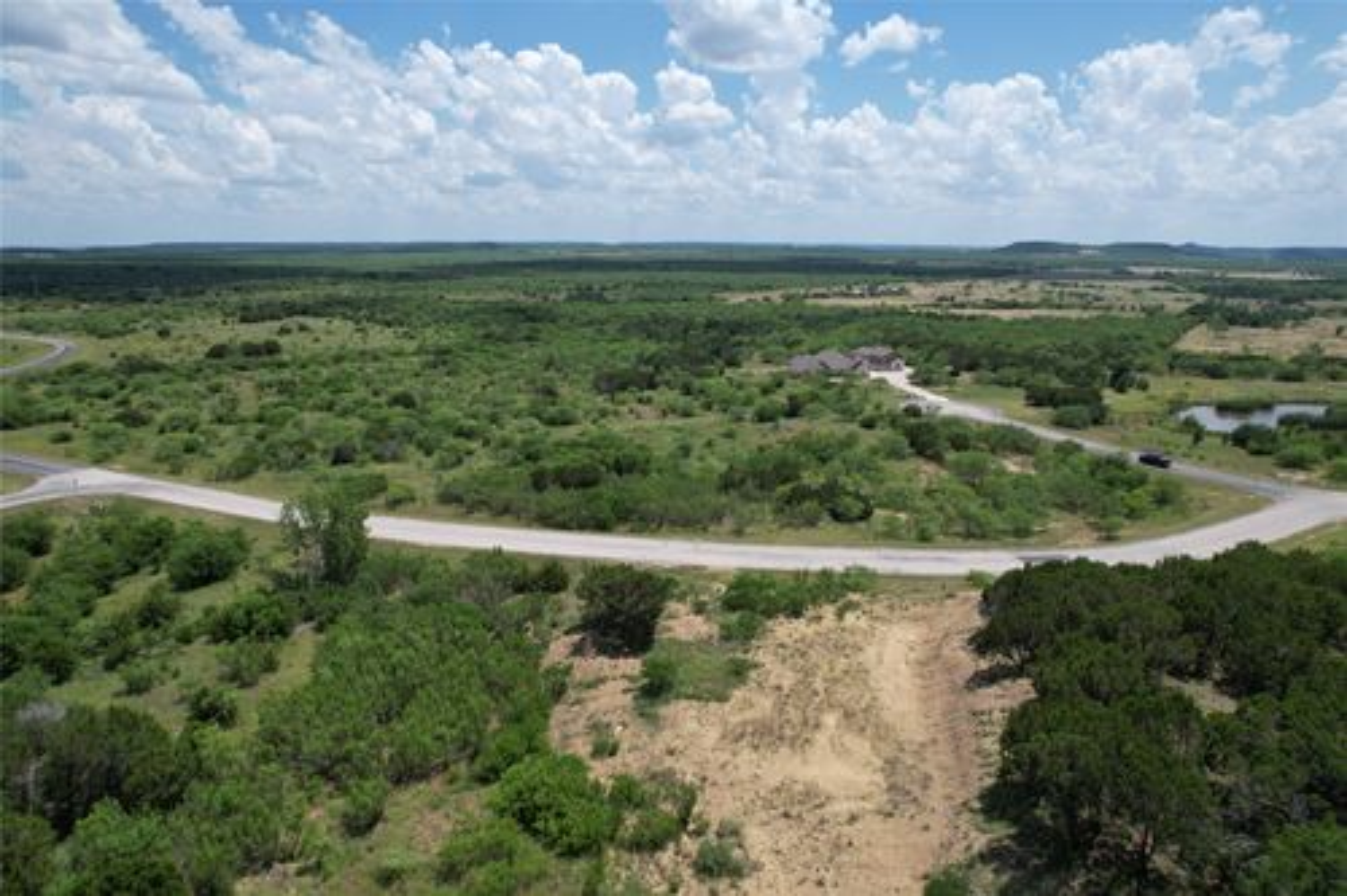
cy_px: 448
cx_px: 674
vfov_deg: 57.2
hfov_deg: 78.6
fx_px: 823
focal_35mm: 22
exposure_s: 1/2500
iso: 100
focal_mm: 8.38
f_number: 2.8
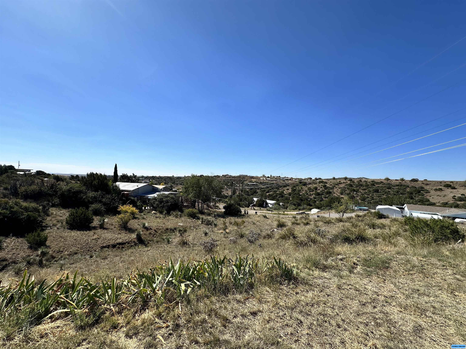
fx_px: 188
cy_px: 174
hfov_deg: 102.1
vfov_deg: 85.7
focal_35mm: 14
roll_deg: -3.1
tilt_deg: +1.2
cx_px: 233
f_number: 2.2
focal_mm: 2.22
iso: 50
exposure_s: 1/2681
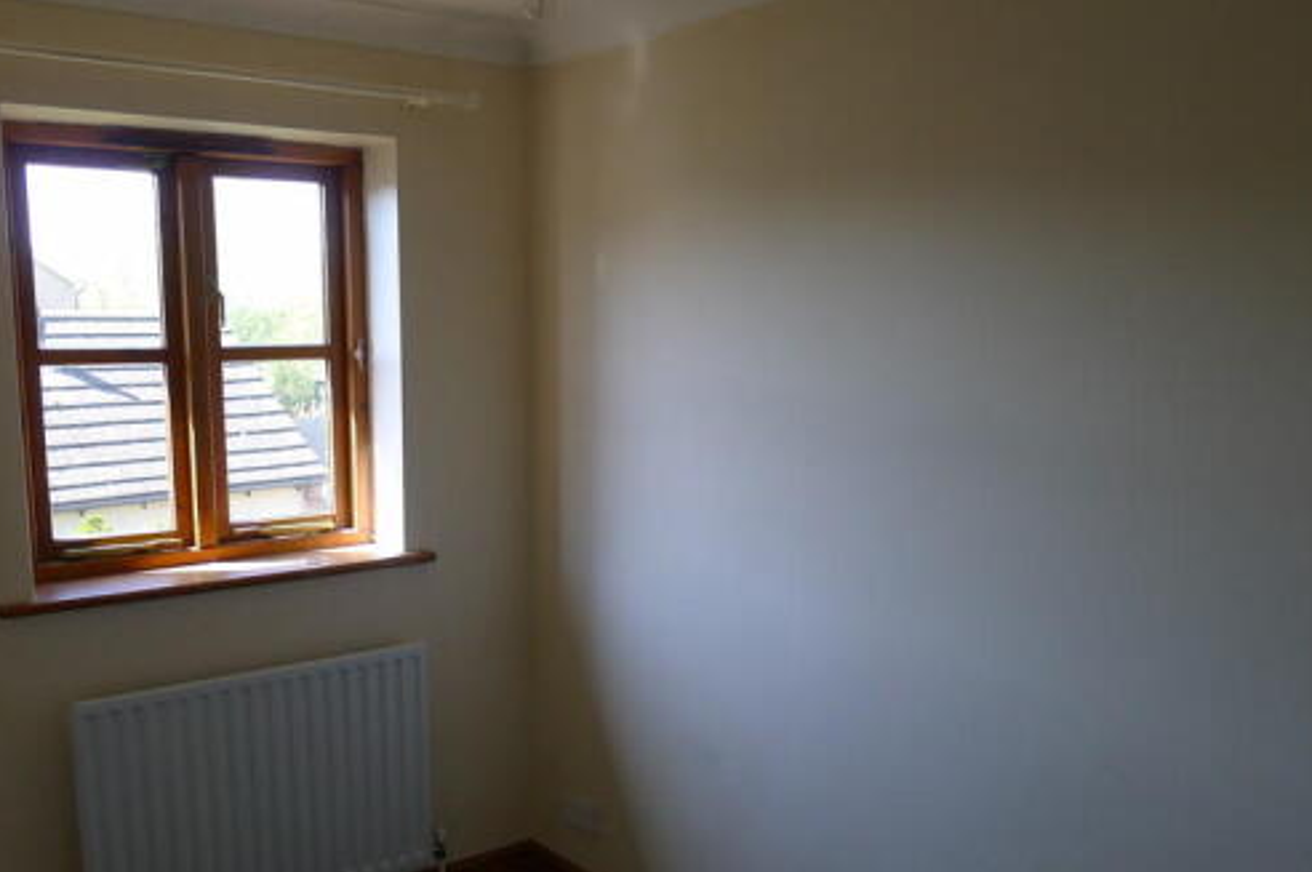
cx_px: 549
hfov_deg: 58.5
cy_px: 557
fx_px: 1165
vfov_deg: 40.7
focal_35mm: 32
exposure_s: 1/100
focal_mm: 5.1
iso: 80
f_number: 2
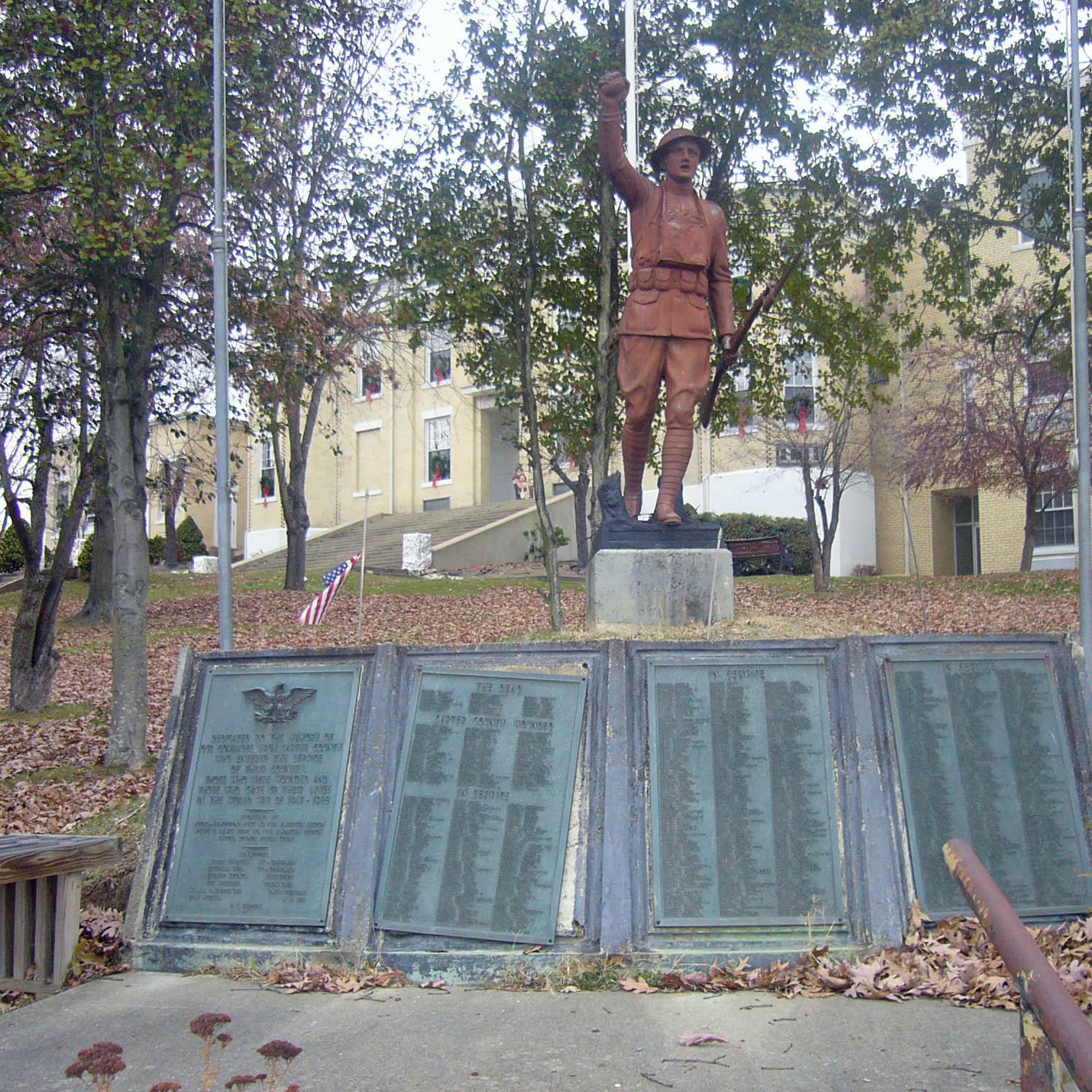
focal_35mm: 42
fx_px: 1499
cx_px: 582
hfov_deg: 40.0
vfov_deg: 40.0
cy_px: 542
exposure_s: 1/125
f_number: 2.8
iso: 100
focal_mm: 5.8
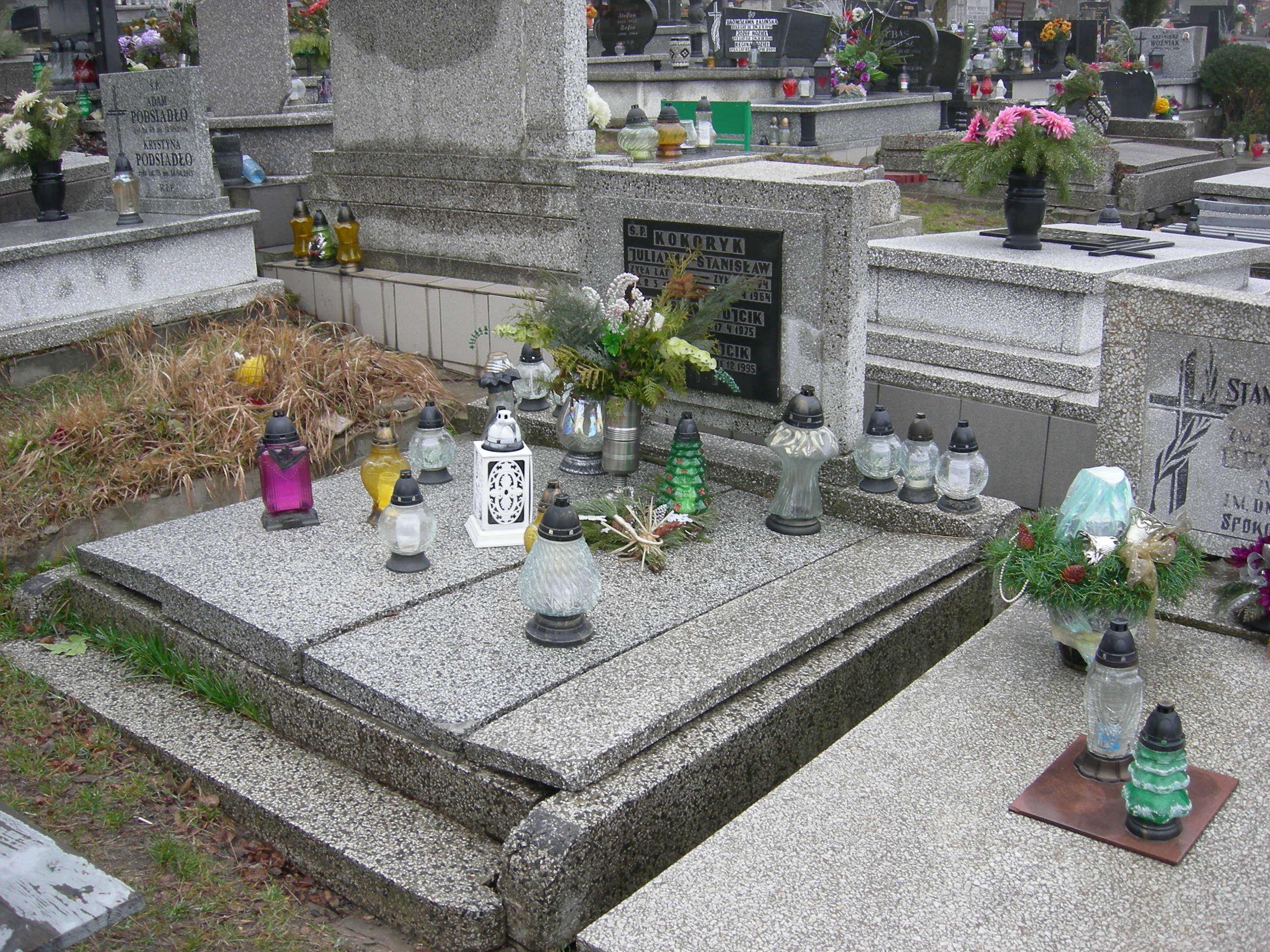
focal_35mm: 36
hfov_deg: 51.4
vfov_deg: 39.7
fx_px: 1321
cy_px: 476
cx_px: 635
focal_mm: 7.5
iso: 64
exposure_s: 1/66
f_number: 3
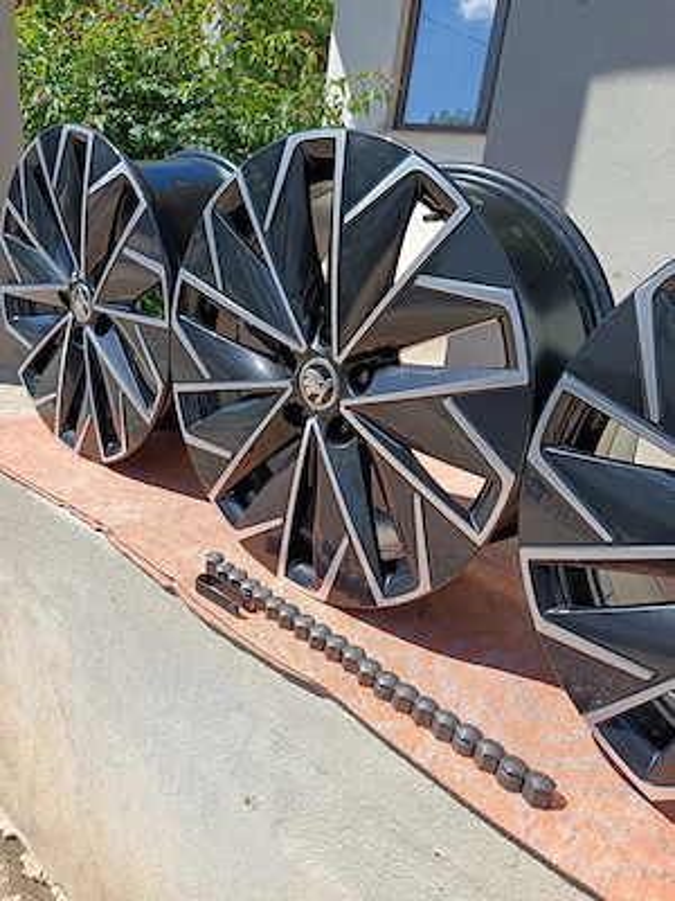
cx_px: 338
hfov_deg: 56.8
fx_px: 624
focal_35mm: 24
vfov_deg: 71.6
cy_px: 450
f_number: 1.75
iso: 231
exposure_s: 1/900
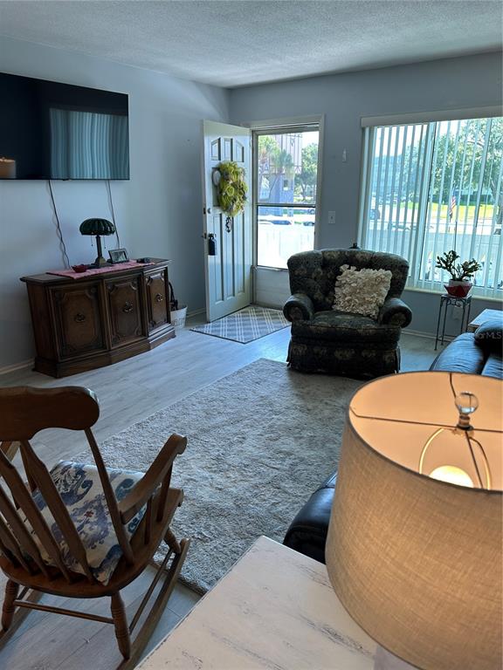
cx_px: 252
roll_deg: +0.1
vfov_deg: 71.6
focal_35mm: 24
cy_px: 335
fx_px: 465
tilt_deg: -16.9
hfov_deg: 56.8
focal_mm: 6.86
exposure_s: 1/120
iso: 80
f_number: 1.78
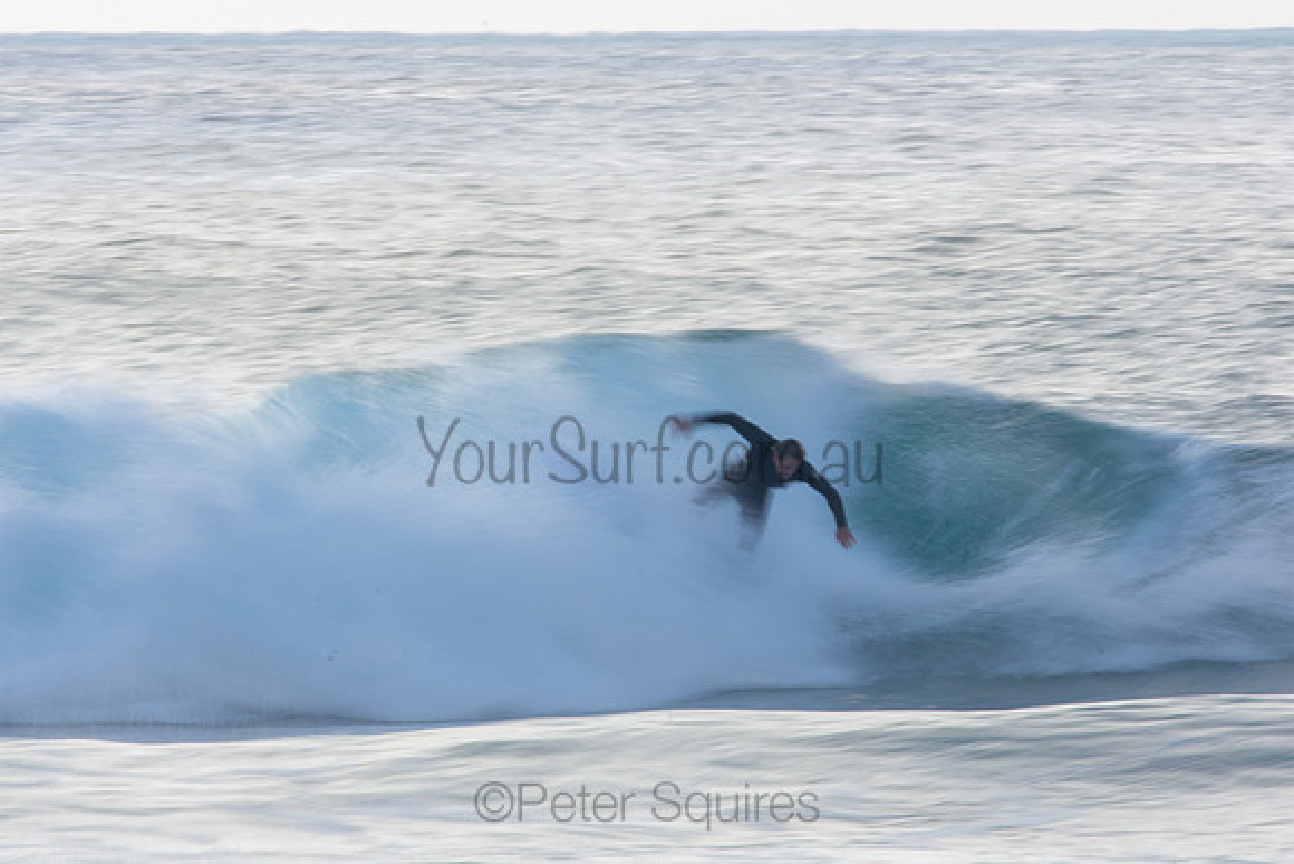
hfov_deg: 2.7
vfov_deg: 1.8
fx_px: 26963
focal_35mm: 750
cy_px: 432
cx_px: 647
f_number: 25
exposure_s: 1/20
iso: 100
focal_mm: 500
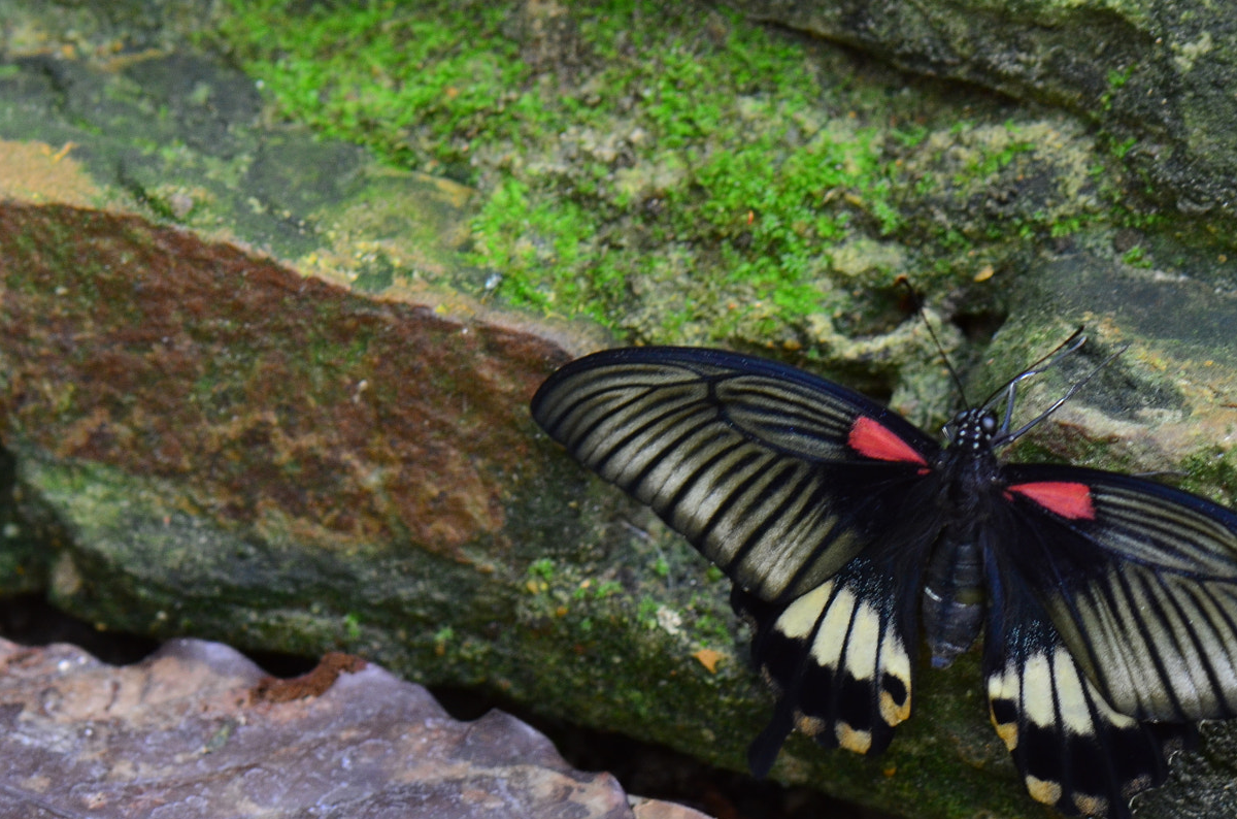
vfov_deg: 5.1
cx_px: 460
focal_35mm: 269
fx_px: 9216
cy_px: 609
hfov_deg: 7.7
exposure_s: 1/30
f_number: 5.6
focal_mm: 105
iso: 720
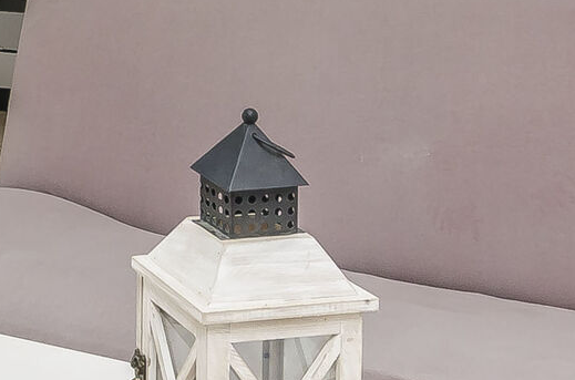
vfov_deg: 15.9
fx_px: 1290
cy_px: -114
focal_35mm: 81
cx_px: -52
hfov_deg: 23.6
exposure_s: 1/80
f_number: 8
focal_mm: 10
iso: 100
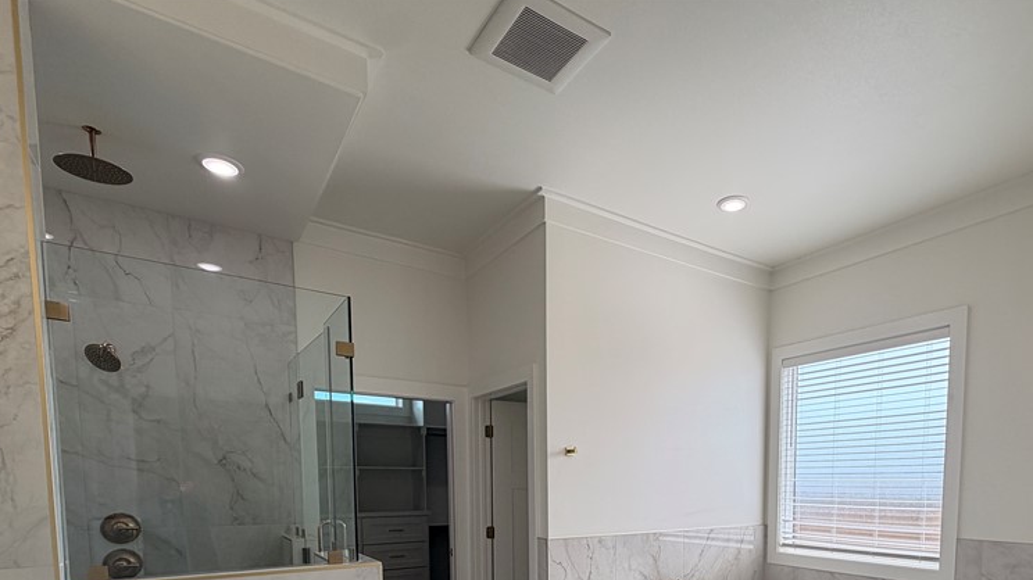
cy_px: 526
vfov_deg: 47.8
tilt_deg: -4.2
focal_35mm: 21
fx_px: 575
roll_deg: +0.0
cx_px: 600
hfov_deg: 83.2
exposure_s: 1/200
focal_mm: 2.22
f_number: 2.2
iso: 50
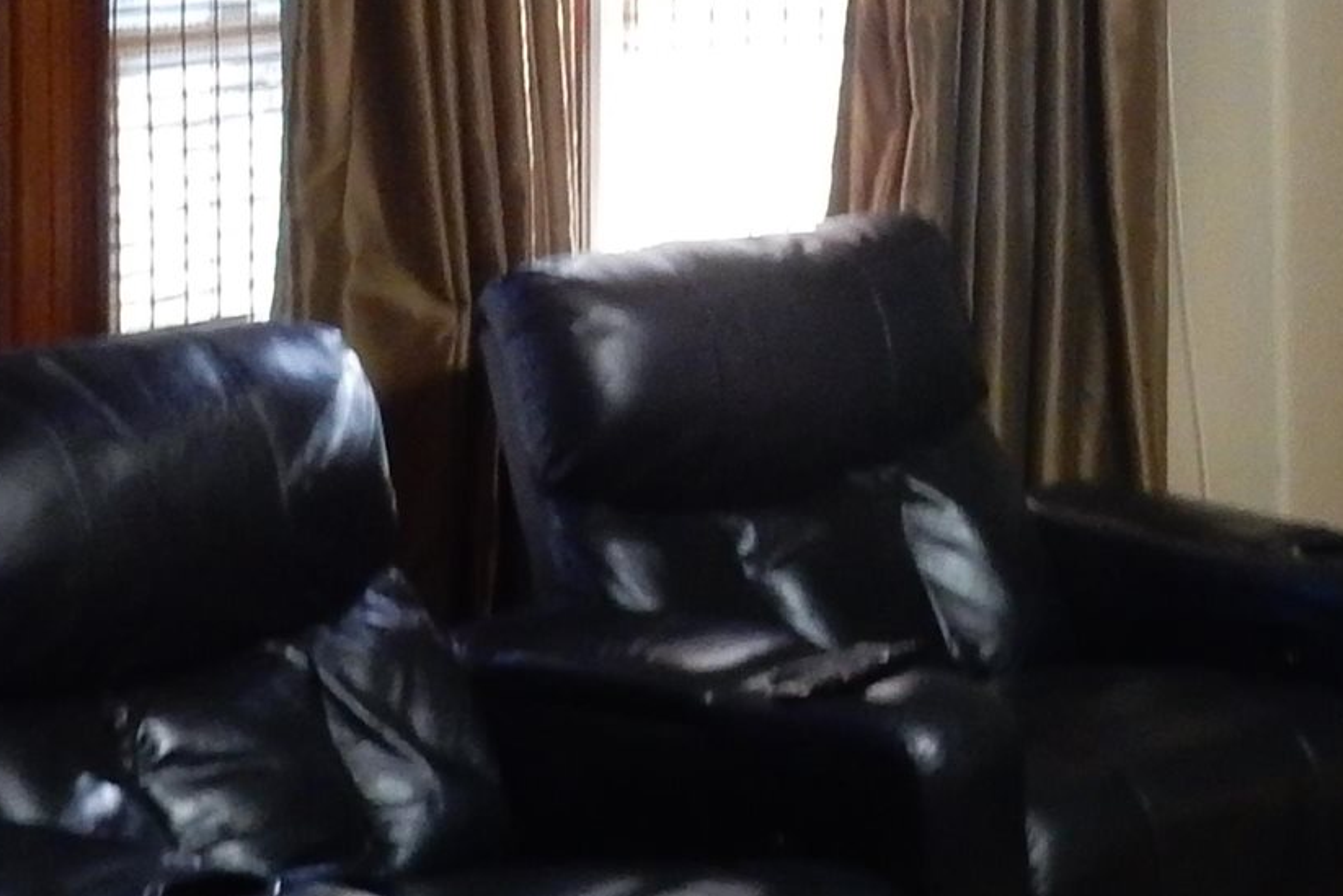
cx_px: 1283
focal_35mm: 97
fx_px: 3619
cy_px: -189
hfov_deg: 20.5
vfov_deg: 13.7
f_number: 3.7
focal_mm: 4.5
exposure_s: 1/30
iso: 400
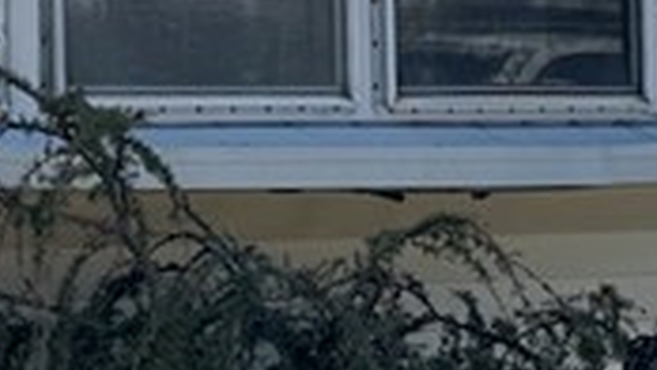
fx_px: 2684
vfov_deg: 7.7
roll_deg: -0.4
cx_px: -355
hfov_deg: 13.1
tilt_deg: +5.4
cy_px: -249
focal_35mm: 154
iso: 80
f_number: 1.78
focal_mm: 6.86
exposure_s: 1/5000
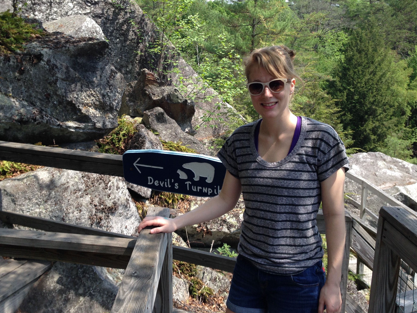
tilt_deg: -15.0
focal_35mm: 41
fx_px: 494
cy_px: 144
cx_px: 194
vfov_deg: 35.1
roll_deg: +2.5
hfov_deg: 45.7
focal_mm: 4.12
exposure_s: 1/516
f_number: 2.4
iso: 50
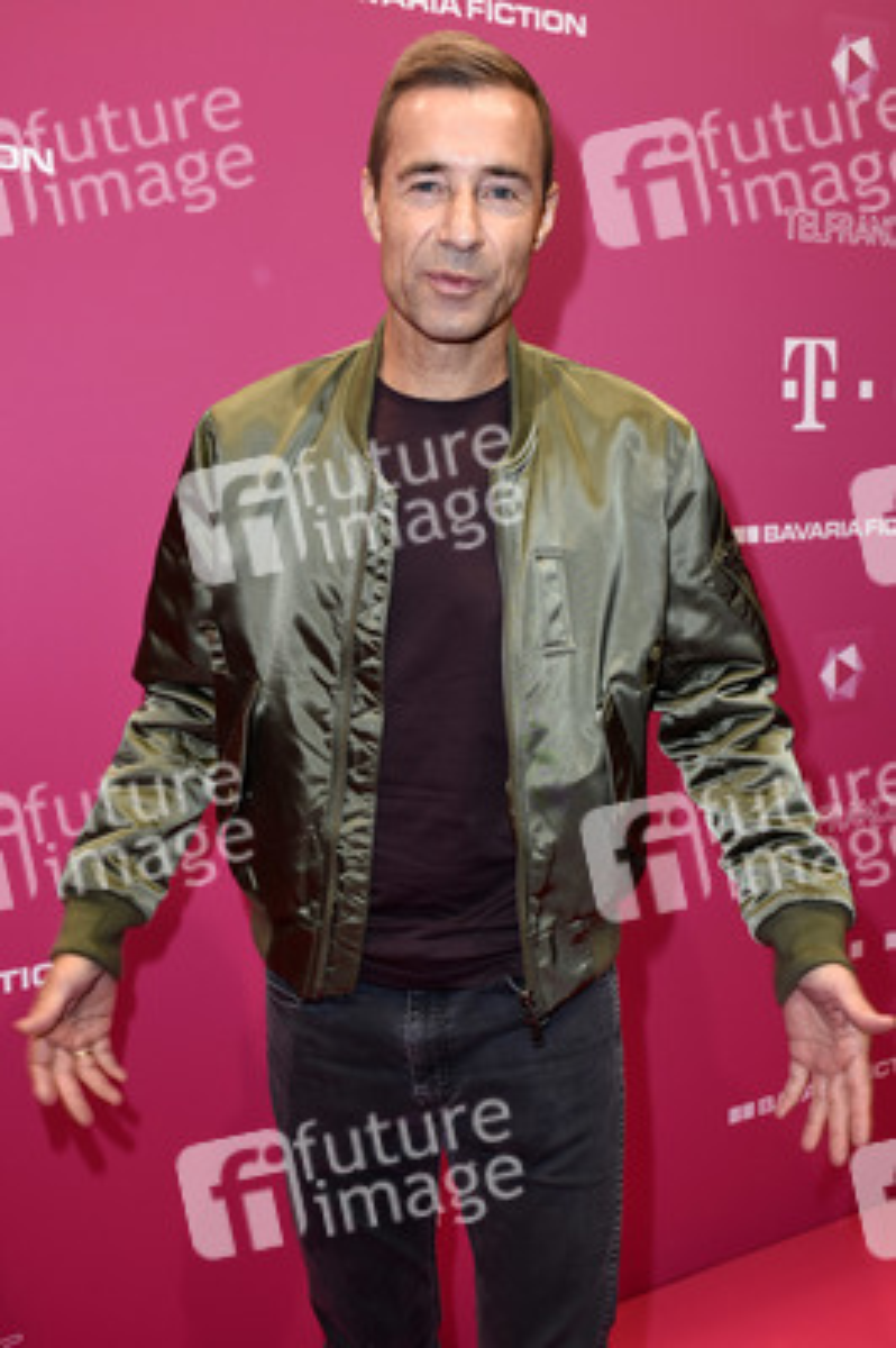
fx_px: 1515
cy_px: 674
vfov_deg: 48.0
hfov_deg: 33.0
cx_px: 448
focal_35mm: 40
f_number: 6.3
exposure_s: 1/160
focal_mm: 27
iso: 500
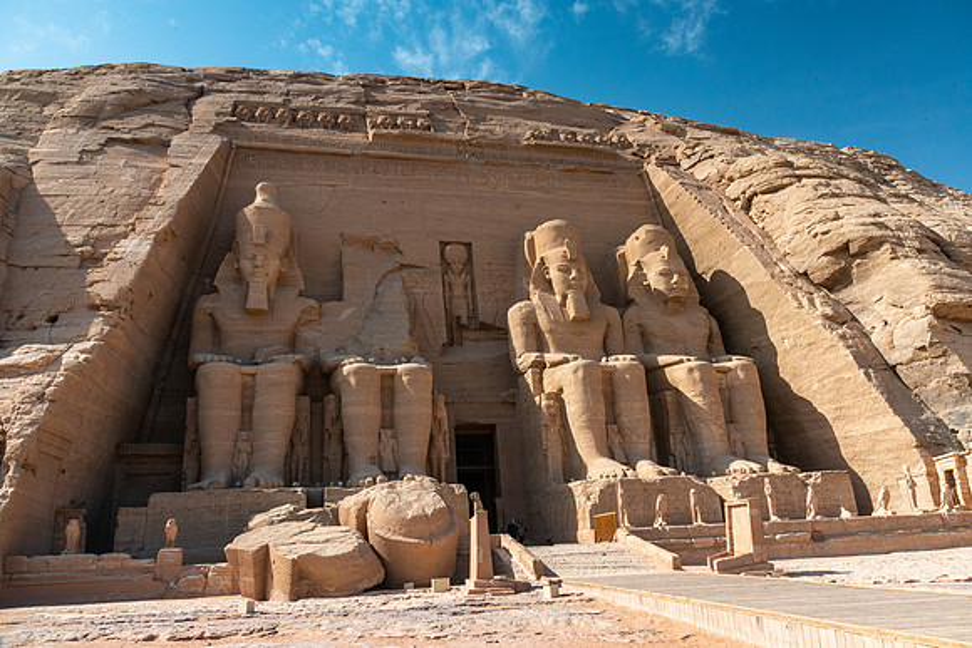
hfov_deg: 61.9
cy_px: 324
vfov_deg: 43.6
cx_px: 486
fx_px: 810
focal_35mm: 30
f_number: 16
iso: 800
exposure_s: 1/250
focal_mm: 30
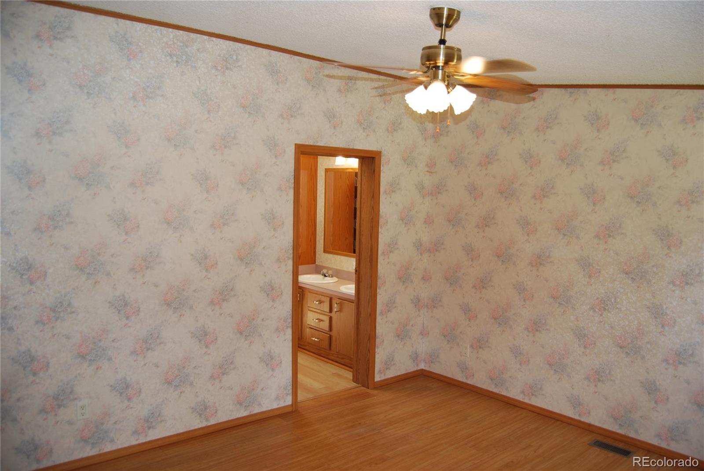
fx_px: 528
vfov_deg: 48.0
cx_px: 352
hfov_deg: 67.3
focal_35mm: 27
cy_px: 236
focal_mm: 18
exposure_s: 1/60
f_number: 3.5
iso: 200
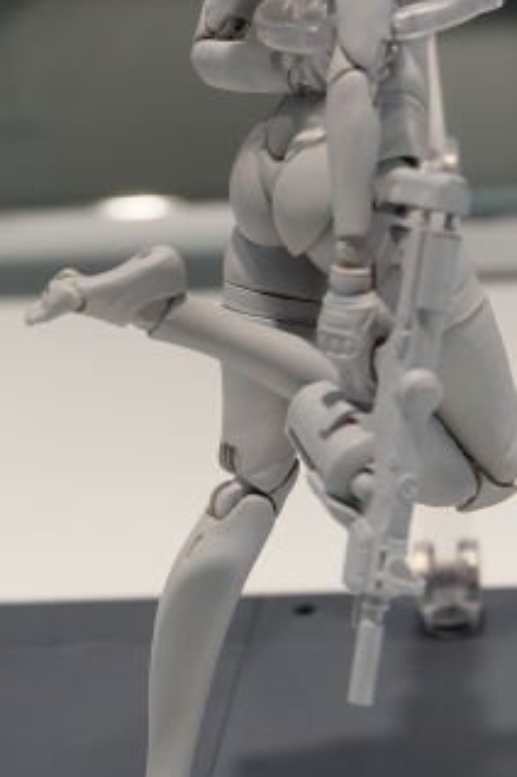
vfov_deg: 15.9
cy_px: 183
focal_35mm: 128
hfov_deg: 10.7
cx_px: 352
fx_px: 2763
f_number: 5.6
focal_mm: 34
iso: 400
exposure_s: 1/150
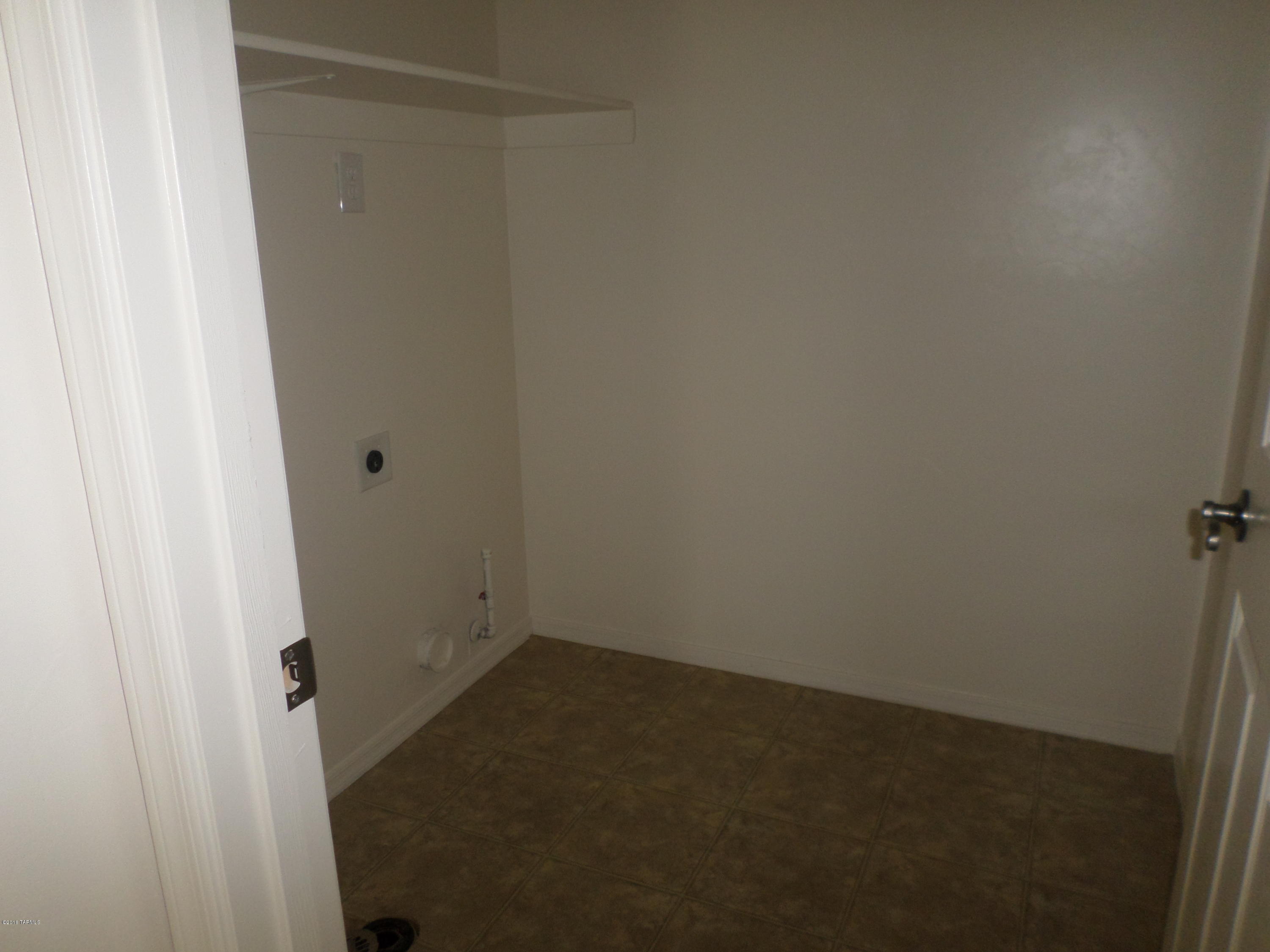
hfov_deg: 69.4
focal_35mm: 25
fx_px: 917
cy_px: 476
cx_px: 635
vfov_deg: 54.9
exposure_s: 1/30
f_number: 2.5
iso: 100
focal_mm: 4.5
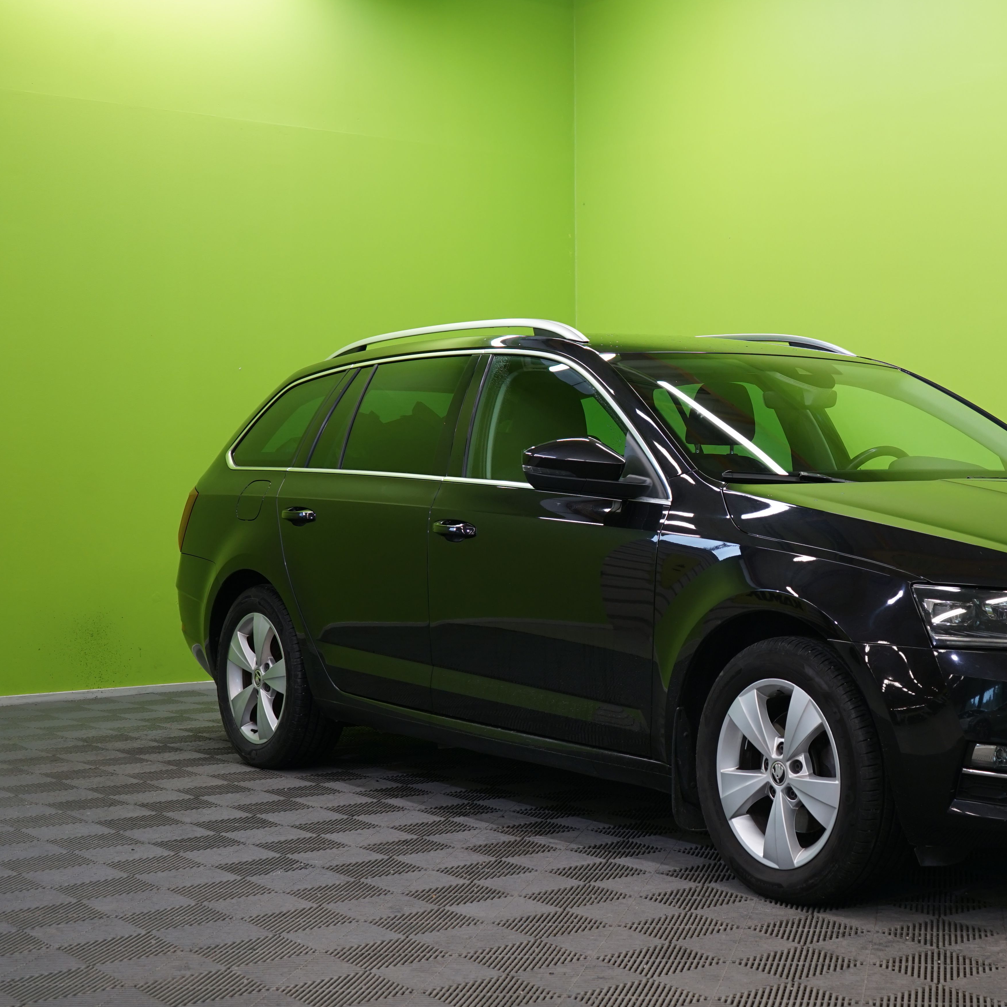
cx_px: 809
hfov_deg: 29.4
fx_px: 1876
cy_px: 538
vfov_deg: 30.0
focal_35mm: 57
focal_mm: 39
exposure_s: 1/25
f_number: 5.6
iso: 400
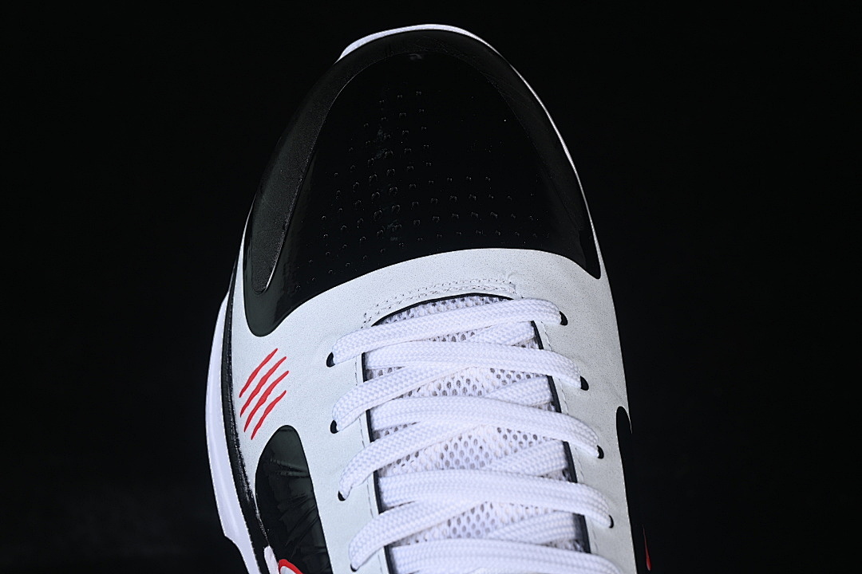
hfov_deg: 27.0
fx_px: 1796
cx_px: 431
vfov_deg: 18.2
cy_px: 287
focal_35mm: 75
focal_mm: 50
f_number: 7.1
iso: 160
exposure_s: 1/80
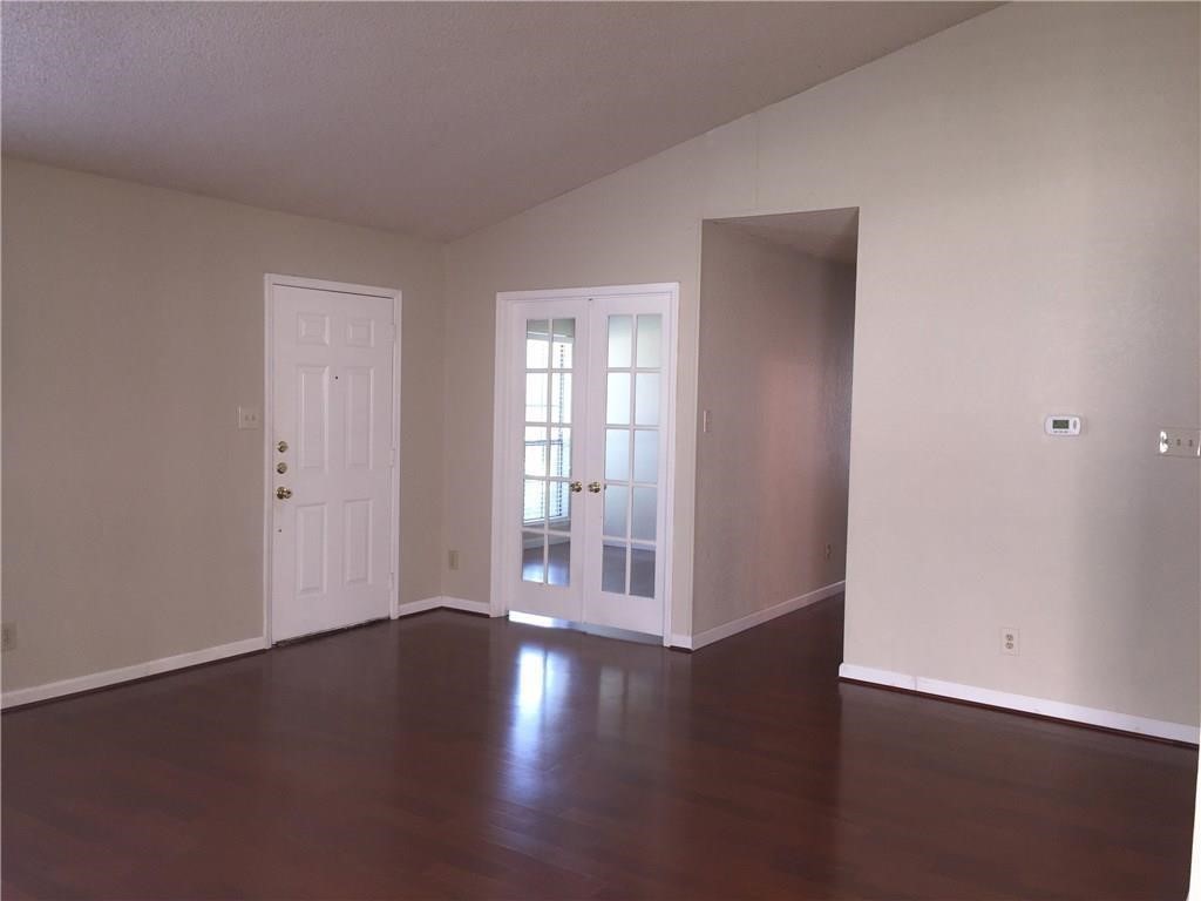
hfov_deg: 61.7
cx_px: 600
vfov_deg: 48.2
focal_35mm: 29
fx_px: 1006
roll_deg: -2.4
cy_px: 450
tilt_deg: -2.2
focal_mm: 4.15
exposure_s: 1/30
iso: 32
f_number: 2.2
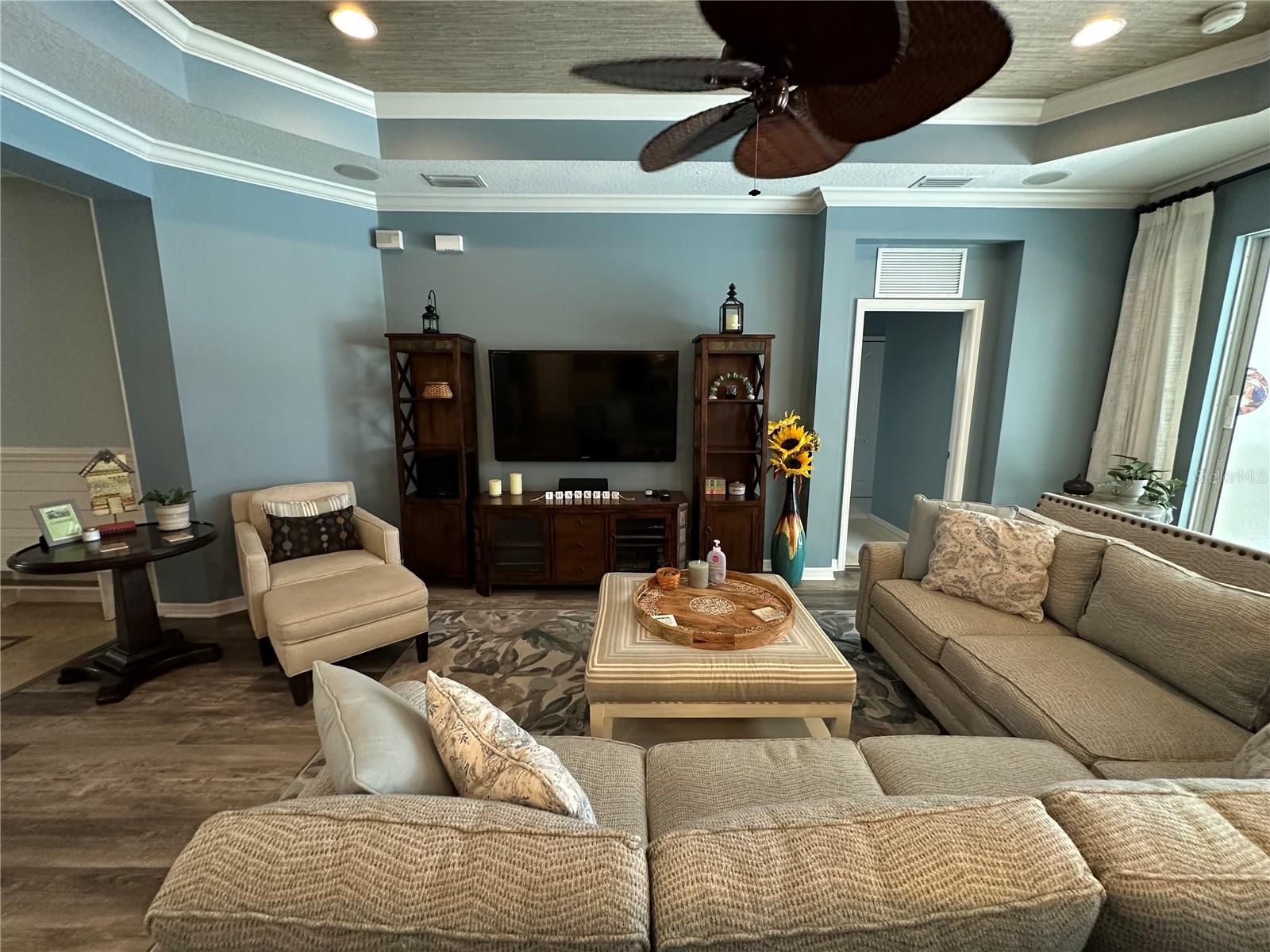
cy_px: 476
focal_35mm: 14
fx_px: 514
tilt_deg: -10.4
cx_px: 635
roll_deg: -0.2
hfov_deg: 102.1
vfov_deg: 85.7
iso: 400
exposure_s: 1/60
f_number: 2.2
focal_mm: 2.22
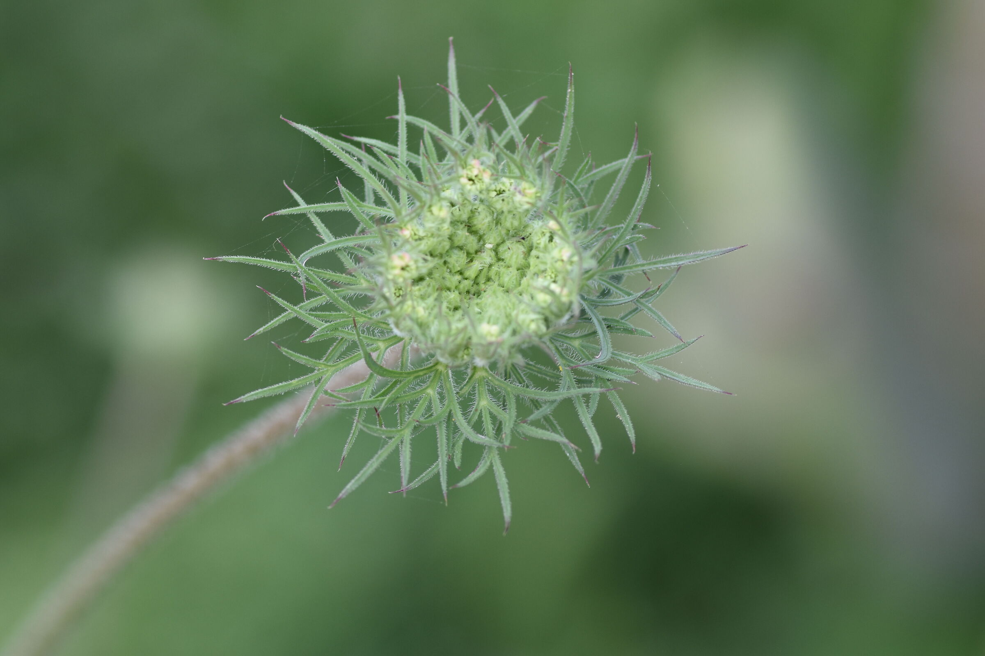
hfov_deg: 13.7
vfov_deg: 9.1
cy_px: 328
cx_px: 492
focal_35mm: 150
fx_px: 4104
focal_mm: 100
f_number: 4.8
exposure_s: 1/1000
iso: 400
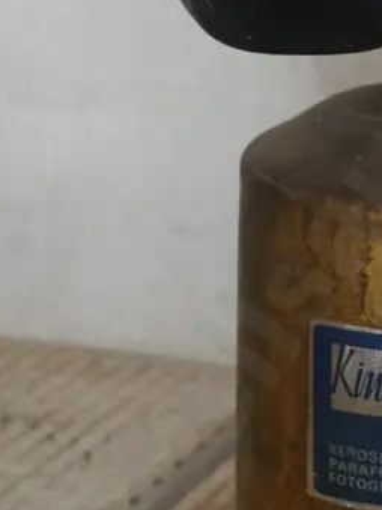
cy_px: 164
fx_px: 1870
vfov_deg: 15.5
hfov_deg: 11.5
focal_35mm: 127
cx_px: 396
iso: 3200
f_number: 4.6
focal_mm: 21
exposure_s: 1/60
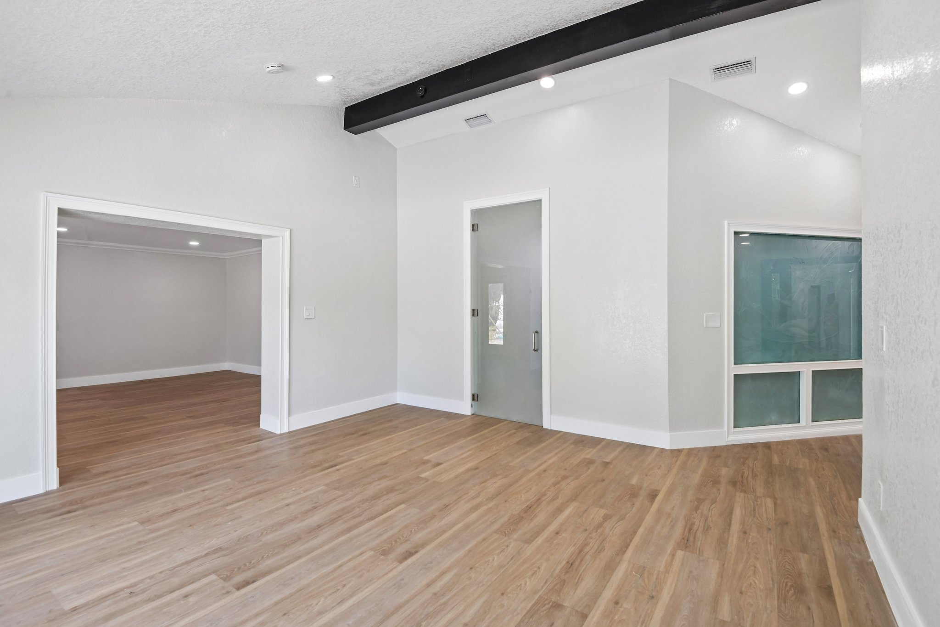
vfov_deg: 73.7
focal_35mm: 16
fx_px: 418
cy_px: 314
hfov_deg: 96.7
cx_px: 470
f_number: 8
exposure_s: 1/50
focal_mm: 16
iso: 400
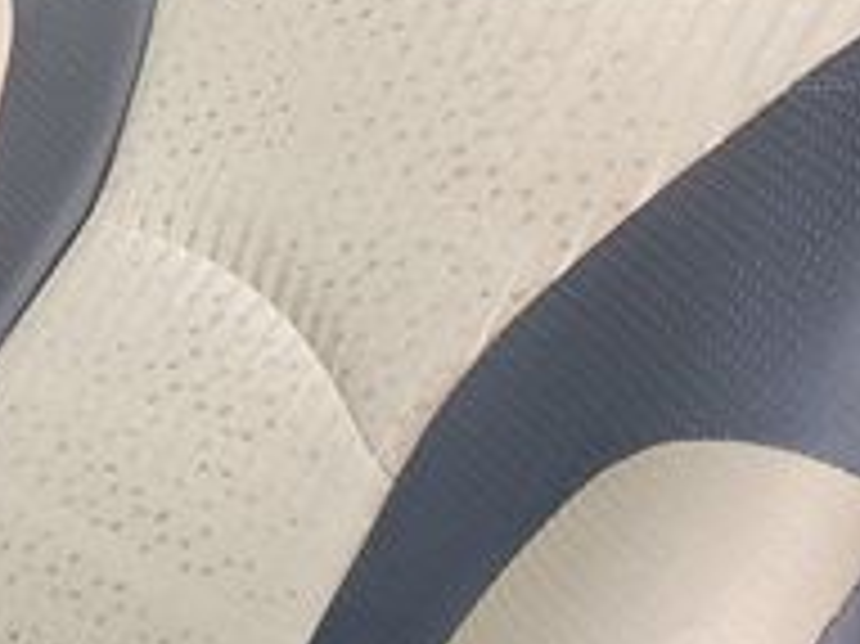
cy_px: 9
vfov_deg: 16.6
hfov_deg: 21.2
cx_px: -135
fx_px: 2160
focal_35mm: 87
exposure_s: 1/120
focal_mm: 4.3
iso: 80
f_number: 2.4
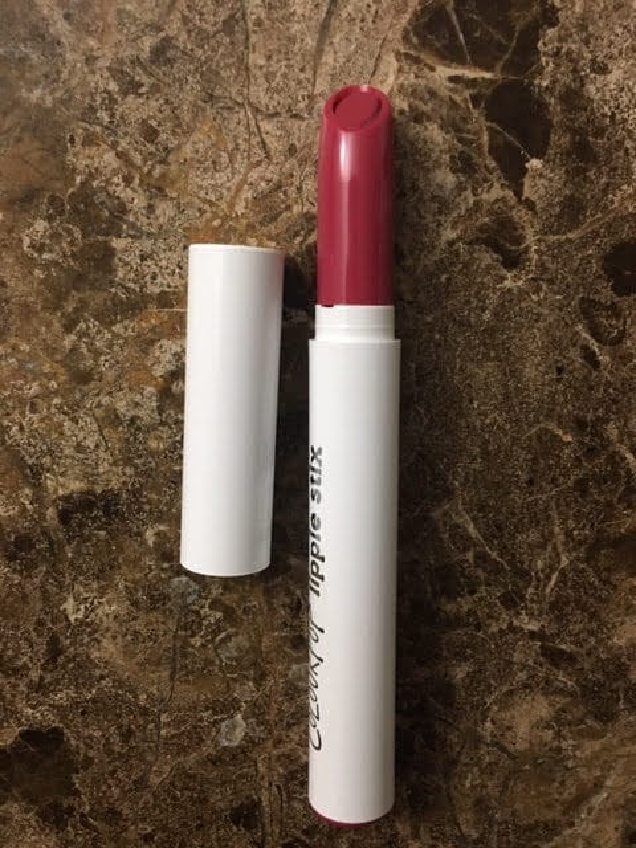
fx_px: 710
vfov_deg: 61.7
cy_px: 424
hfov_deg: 48.2
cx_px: 318
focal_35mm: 29
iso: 200
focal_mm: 4.15
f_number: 2.2
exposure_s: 1/17
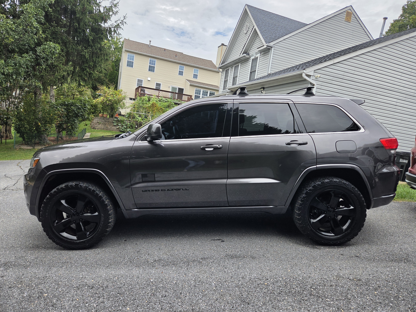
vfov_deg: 58.9
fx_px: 276
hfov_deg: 73.9
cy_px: 156
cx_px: 208
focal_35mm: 23
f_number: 1.8
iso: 80
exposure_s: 1/1756
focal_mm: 5.4
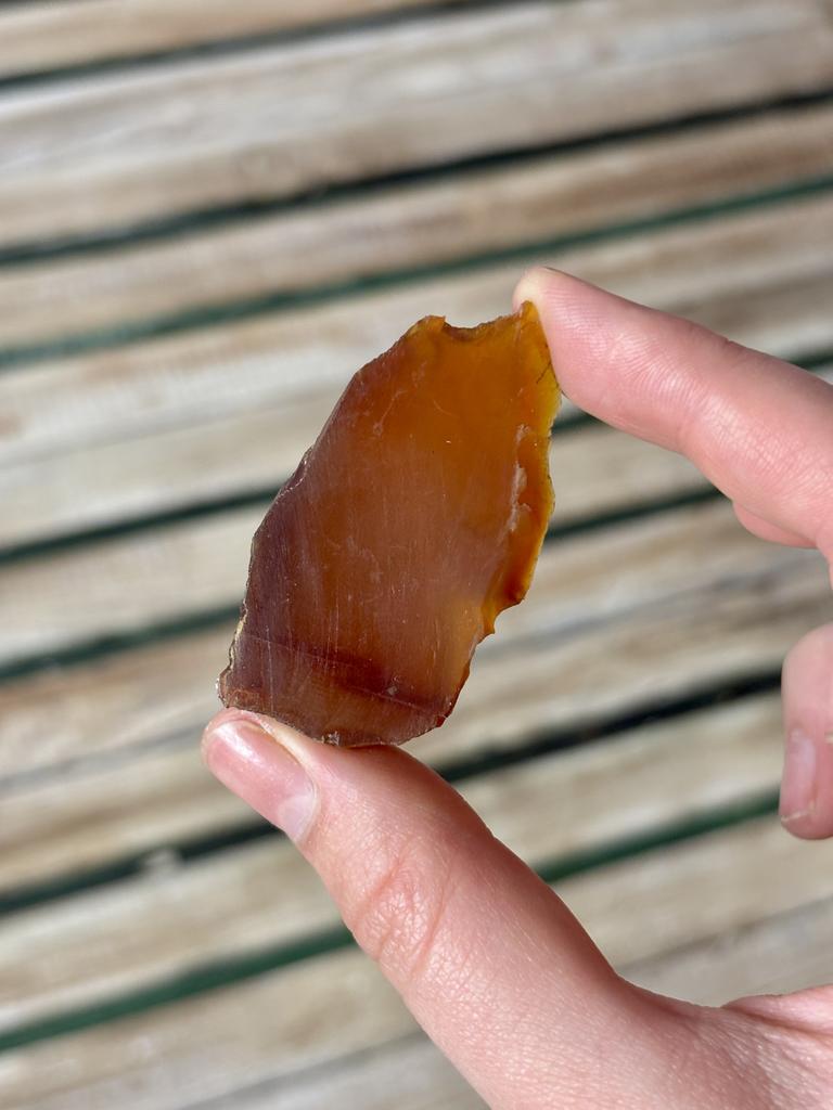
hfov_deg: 28.0
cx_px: 416
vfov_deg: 36.8
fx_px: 1668
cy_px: 555
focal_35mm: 52
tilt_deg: -65.1
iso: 80
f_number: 1.6
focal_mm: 5.96
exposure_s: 1/100
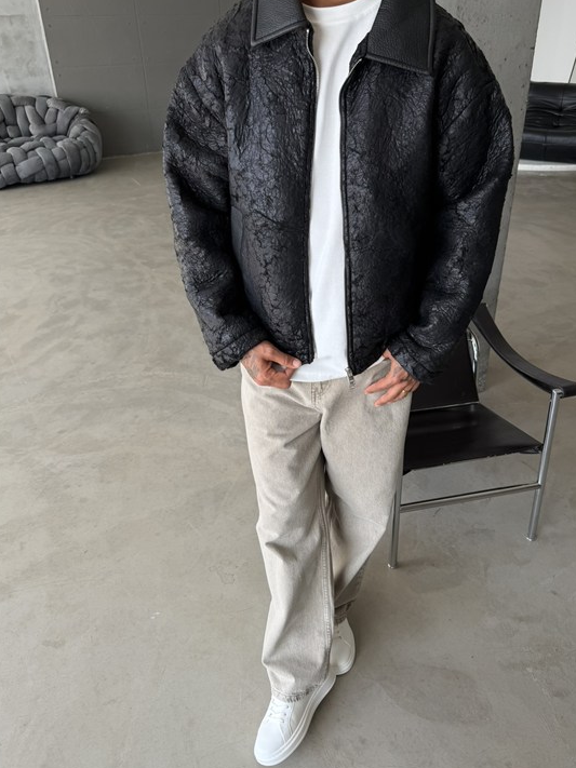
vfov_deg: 65.3
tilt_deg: -28.0
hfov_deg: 51.3
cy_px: 368
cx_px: 318
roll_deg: +0.0
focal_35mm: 27
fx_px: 599
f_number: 1.78
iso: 80
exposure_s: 1/401
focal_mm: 6.76
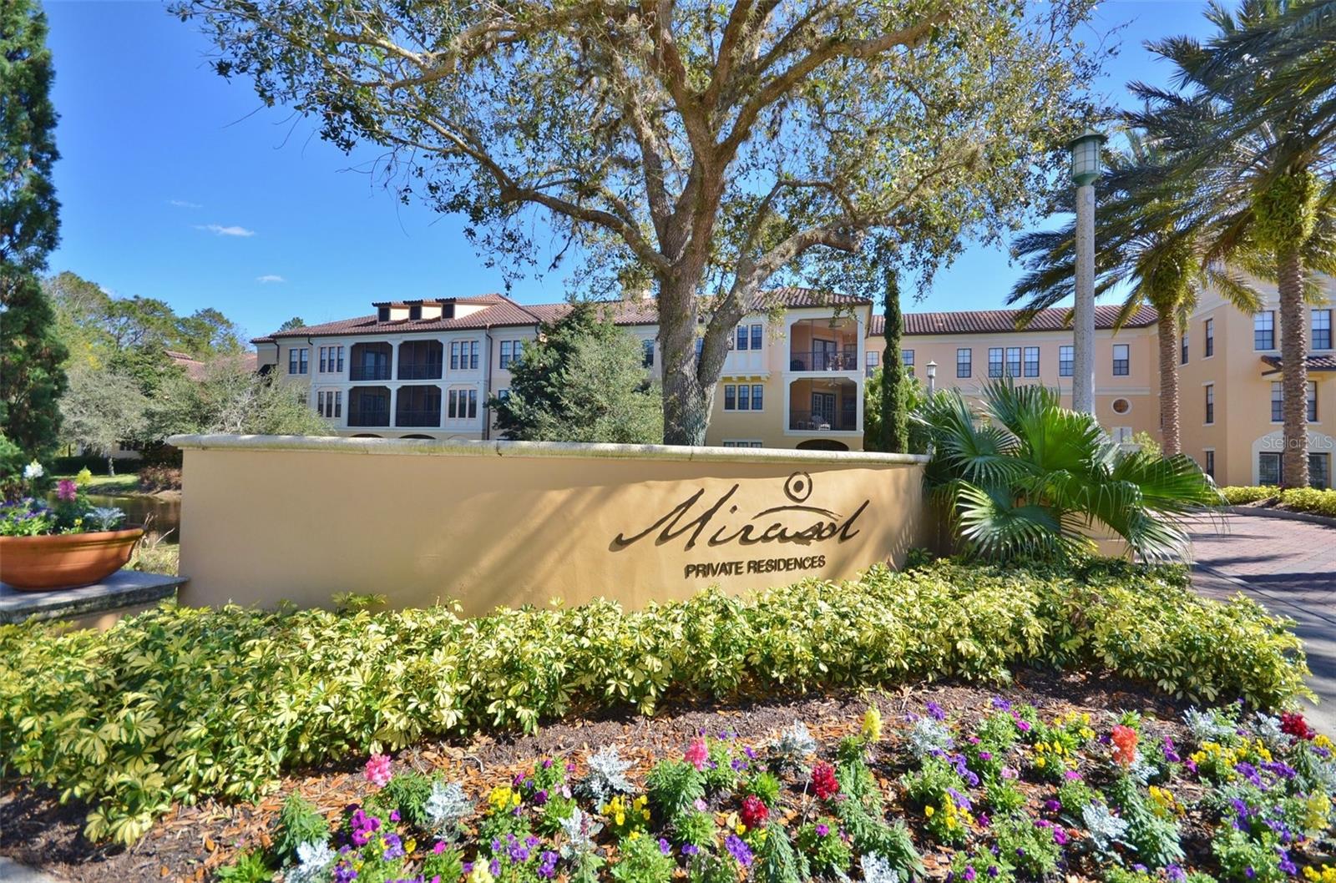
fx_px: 555
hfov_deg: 100.5
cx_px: 668
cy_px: 442
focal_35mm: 15
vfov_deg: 77.0
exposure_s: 1/800
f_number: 7.1
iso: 400
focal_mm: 10
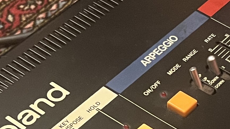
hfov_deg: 16.2
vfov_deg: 8.8
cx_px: 174
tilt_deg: -48.7
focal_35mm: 132
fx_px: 805
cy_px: 235
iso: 500
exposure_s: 1/33
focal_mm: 5.1
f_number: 1.6
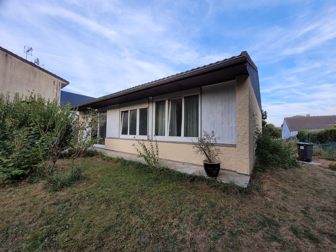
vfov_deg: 89.9
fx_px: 126
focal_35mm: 13
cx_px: 168
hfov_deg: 106.2
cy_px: 126
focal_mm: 1.74
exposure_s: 1/326
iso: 40
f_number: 2.2
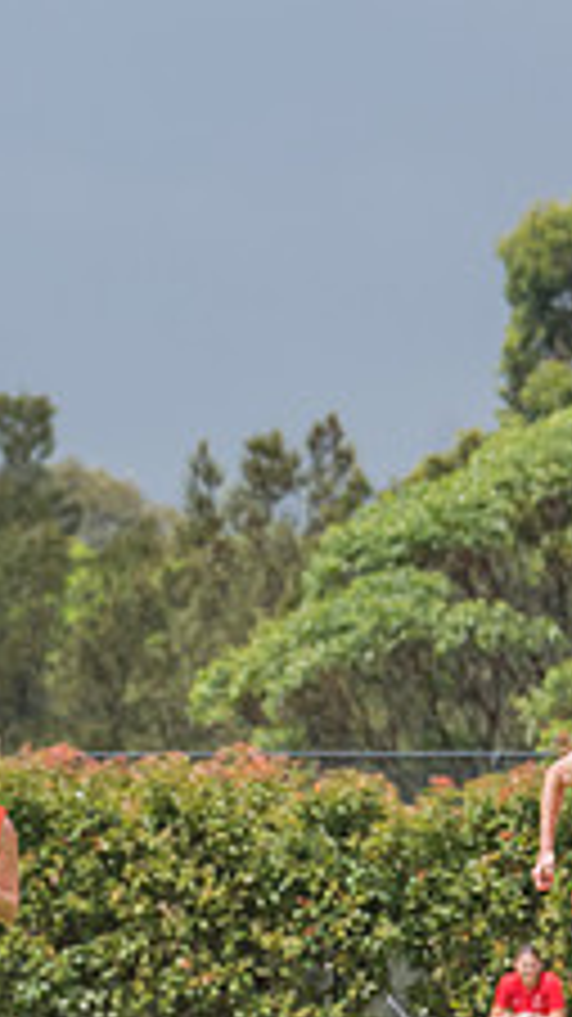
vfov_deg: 2.7
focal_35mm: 805
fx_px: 21722
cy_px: 758
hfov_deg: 1.5
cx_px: -392
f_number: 10
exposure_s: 1/1250
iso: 800
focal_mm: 300
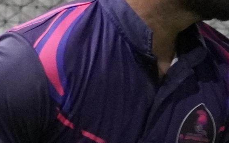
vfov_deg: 2.1
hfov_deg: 3.3
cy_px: 373
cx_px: -35
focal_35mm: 634
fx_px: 3956
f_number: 4.5
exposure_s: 1/200
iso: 3200
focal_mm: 55
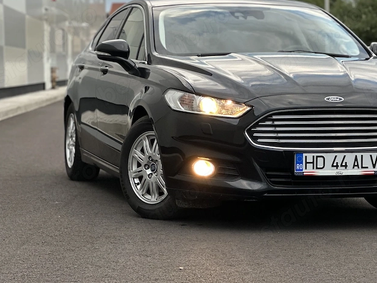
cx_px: 243
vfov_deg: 11.9
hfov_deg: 15.9
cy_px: 69
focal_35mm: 124
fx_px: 1351
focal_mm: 9
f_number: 2.8
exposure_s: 1/121
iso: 80
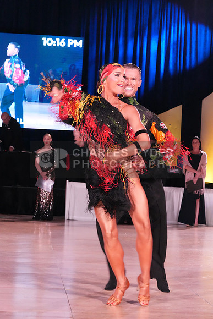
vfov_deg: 22.4
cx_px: 106
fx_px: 807
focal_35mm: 91
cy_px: 160
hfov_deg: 15.0
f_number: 9
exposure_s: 1/200
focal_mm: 91
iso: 10000
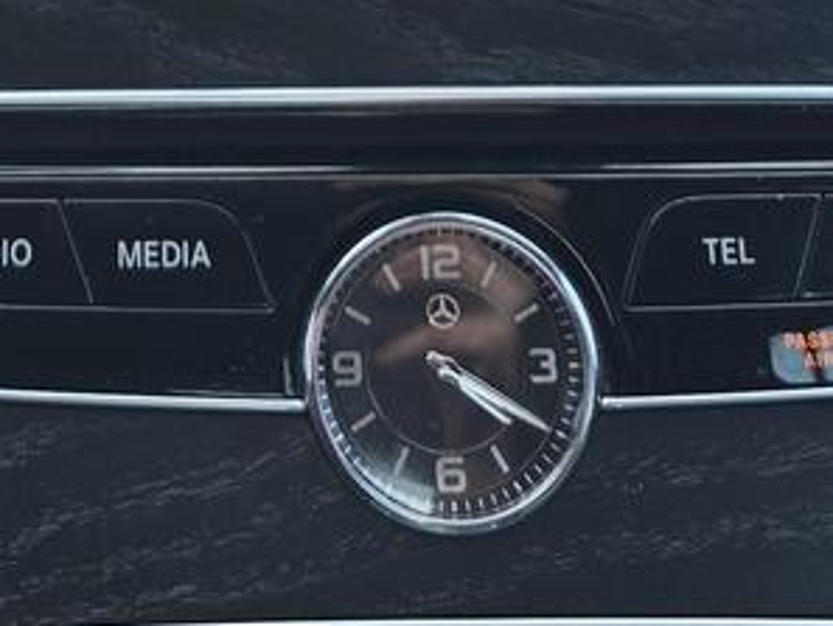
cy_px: -662
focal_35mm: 99
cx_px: 62
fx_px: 2383
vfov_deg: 12.9
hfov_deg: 19.4
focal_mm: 6.3
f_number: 1.7
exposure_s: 1/52.5
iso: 25
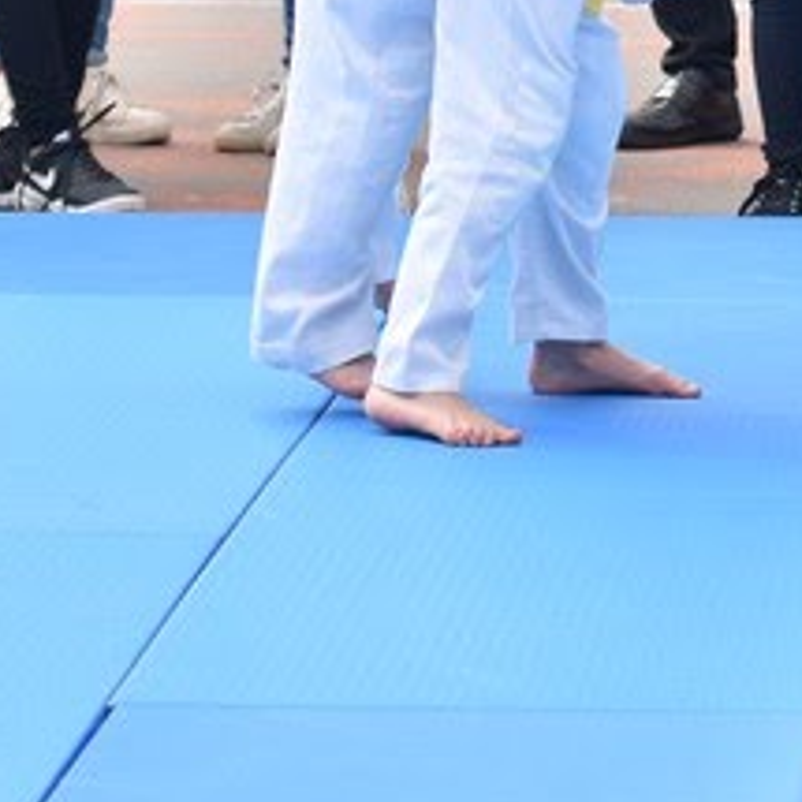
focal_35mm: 304
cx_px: 727
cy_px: -237
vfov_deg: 5.7
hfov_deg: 5.8
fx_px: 7968
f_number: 3.5
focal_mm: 50
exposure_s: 1/500
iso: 100
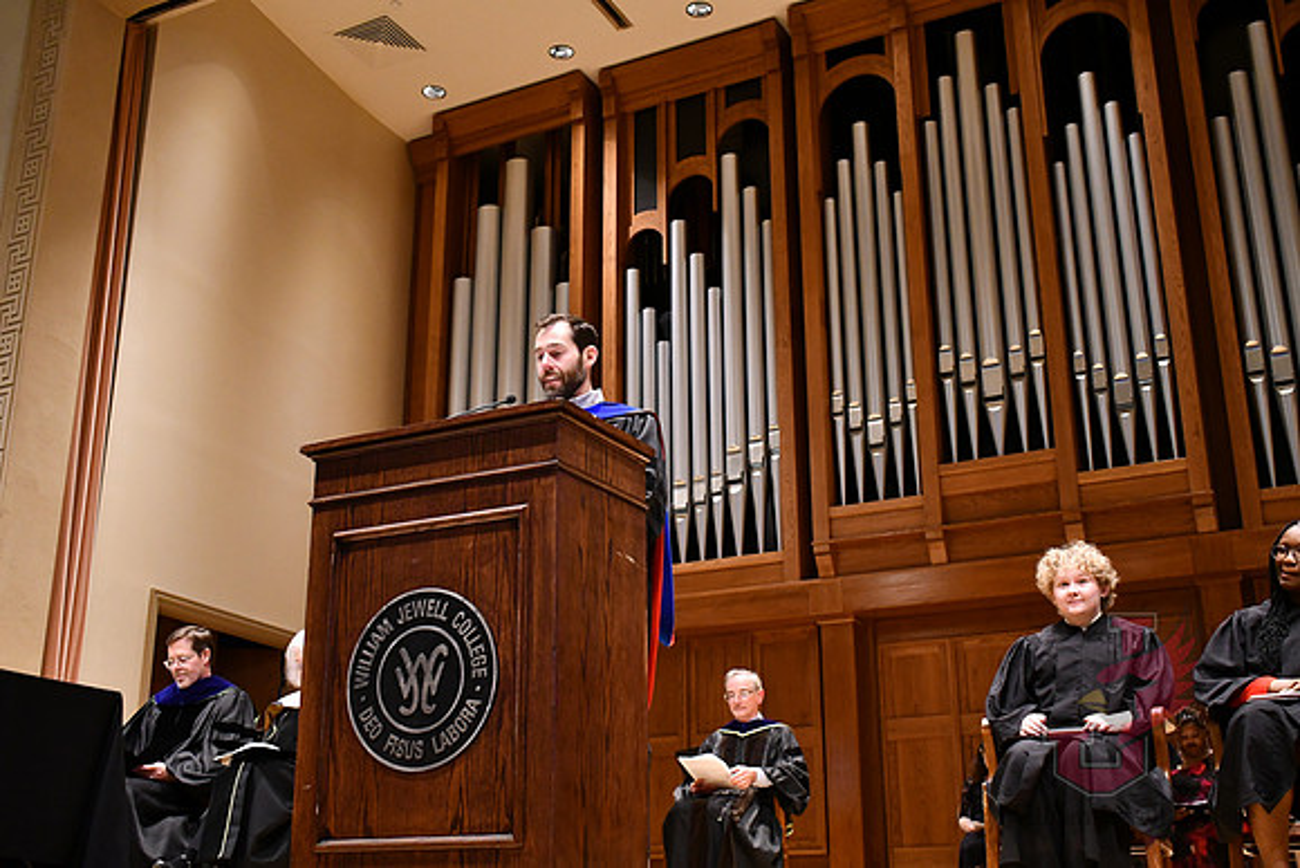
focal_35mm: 39
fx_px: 1409
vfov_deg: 34.2
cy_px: 434
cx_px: 650
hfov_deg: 49.5
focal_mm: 26
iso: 3200
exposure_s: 1/60
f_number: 4
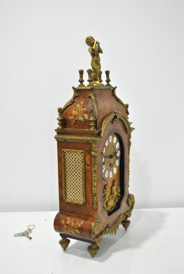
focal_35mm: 44
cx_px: 92
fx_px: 332
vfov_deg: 44.9
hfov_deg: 30.9
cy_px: 137
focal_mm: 29
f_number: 4.5
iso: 200
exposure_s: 1/20
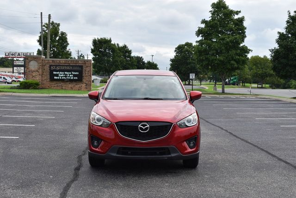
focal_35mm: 54
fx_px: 444
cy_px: 99
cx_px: 148
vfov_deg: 25.1
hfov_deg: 36.9
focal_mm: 36
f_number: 8
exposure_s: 1/250
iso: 100
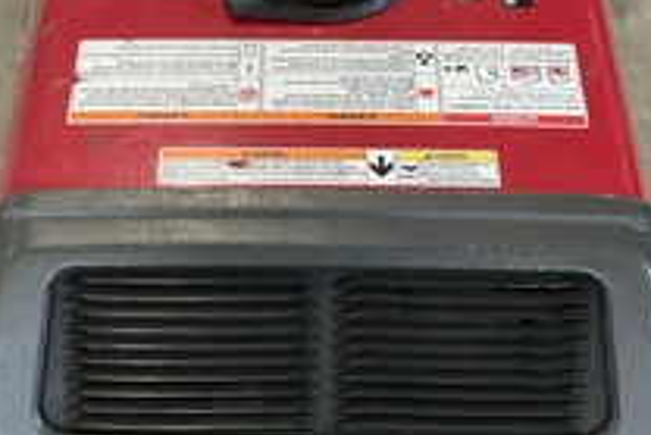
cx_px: 313
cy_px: 213
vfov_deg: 23.4
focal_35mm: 58
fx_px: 1050
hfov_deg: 34.5
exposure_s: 1/60
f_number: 1.8
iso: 200
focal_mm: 3
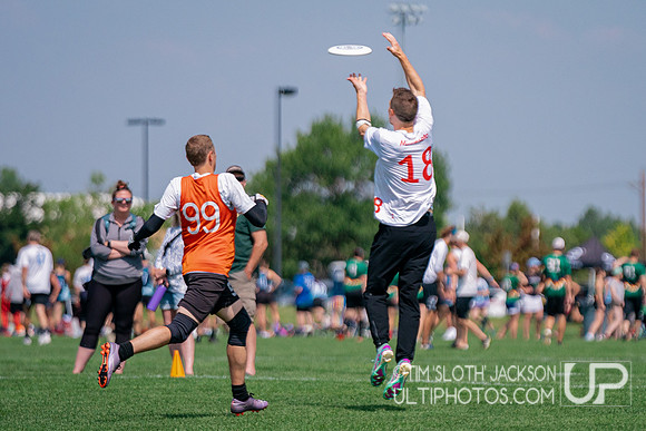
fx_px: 6129
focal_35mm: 341
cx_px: 420
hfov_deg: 6.0
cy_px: 174
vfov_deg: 4.0
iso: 640
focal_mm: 200
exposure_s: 1/16000
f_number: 2.8
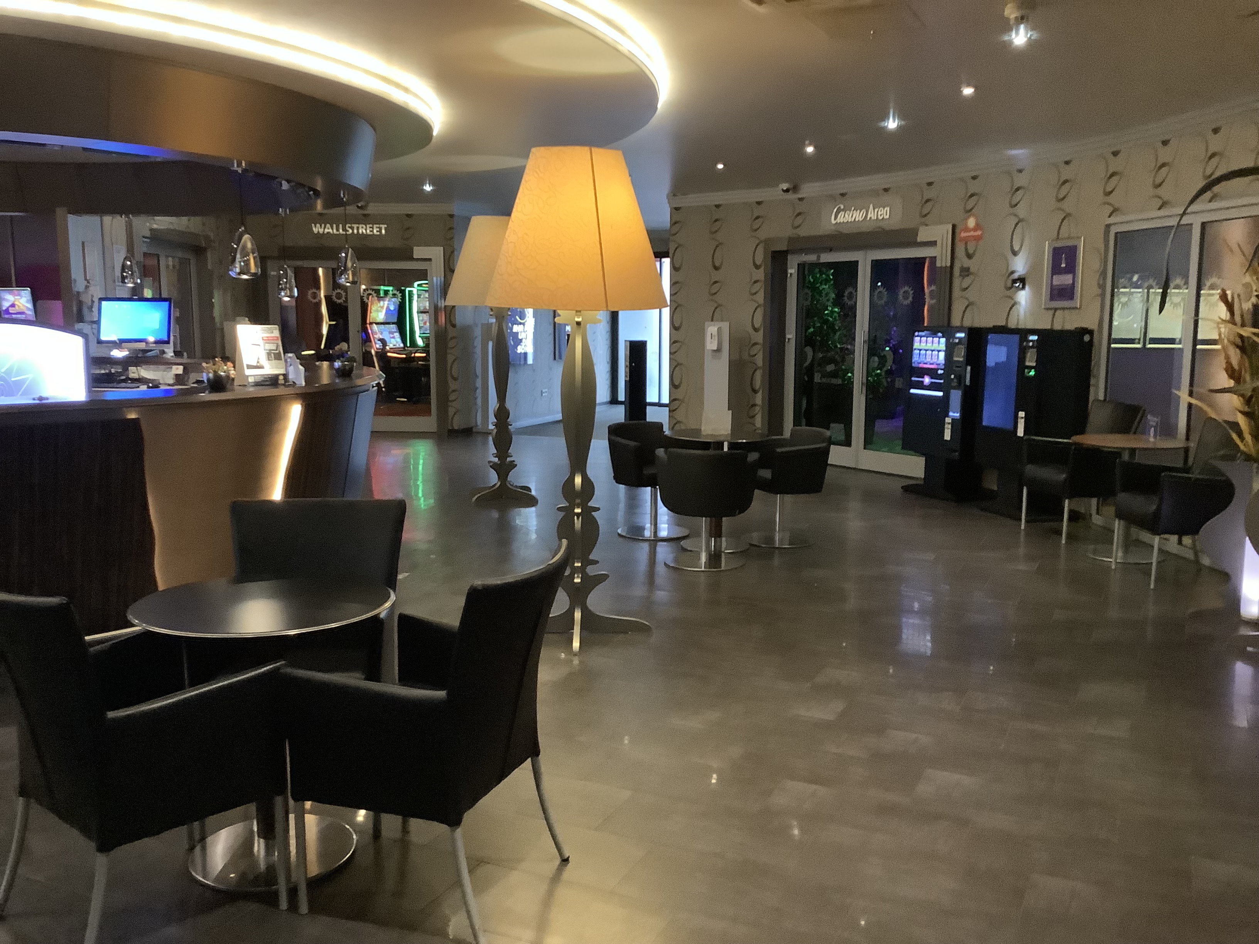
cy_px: 472
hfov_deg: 58.4
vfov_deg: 45.4
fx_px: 1127
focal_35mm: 31
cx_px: 630
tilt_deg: -8.5
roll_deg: -0.4
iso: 640
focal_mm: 3.3
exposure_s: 1/20
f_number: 2.4
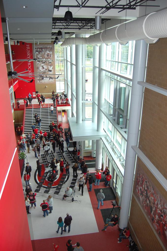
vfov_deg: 67.5
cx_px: 84
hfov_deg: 47.8
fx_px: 189
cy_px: 126
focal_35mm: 27
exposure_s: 1/320
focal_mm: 18
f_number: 3.5
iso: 400
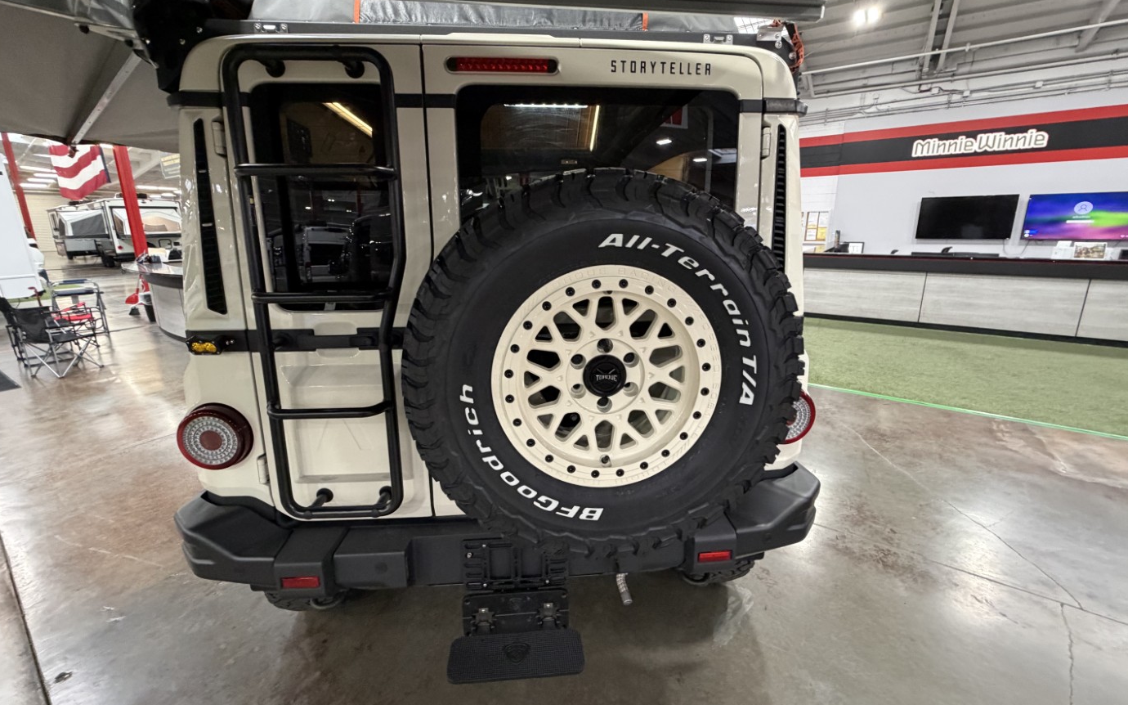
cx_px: 559
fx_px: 461
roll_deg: +1.3
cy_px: 327
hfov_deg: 101.5
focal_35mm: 15
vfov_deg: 74.7
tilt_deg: -11.8
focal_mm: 2.22
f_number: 2.2
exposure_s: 1/50
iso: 400
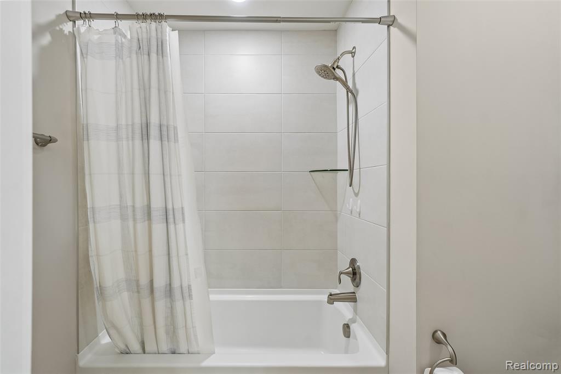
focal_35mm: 15
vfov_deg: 77.3
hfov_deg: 100.4
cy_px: 187
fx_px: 234
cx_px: 280
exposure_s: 1/20
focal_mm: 10
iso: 400
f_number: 8
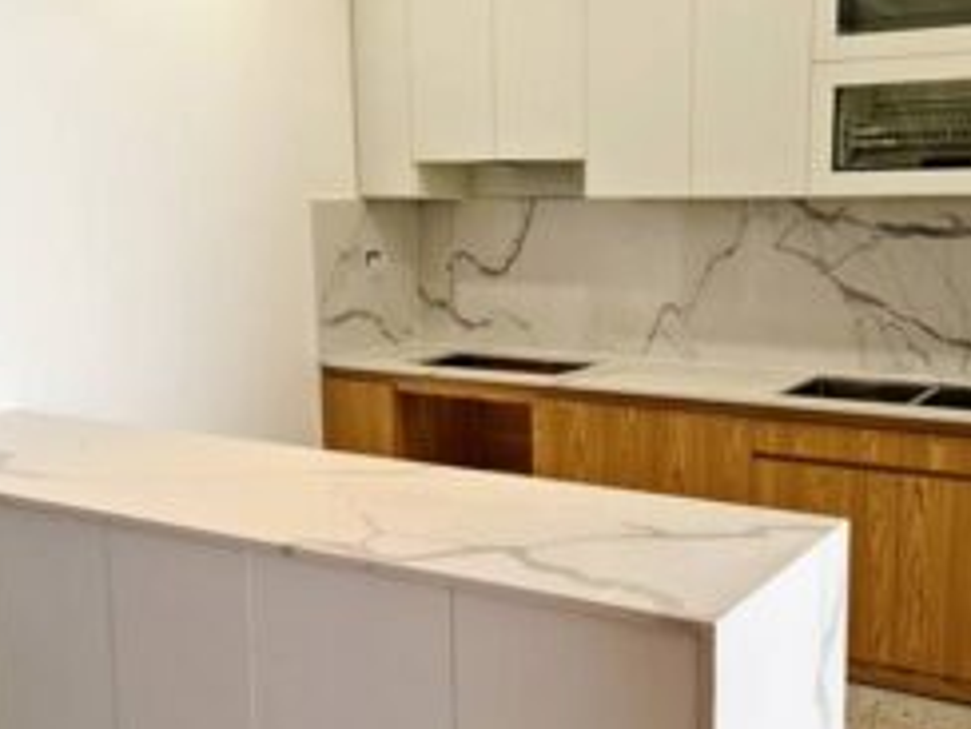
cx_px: 589
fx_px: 1150
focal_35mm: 41
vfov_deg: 35.1
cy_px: 390
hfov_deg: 45.5
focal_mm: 7
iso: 50
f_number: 1.8
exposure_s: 1/50
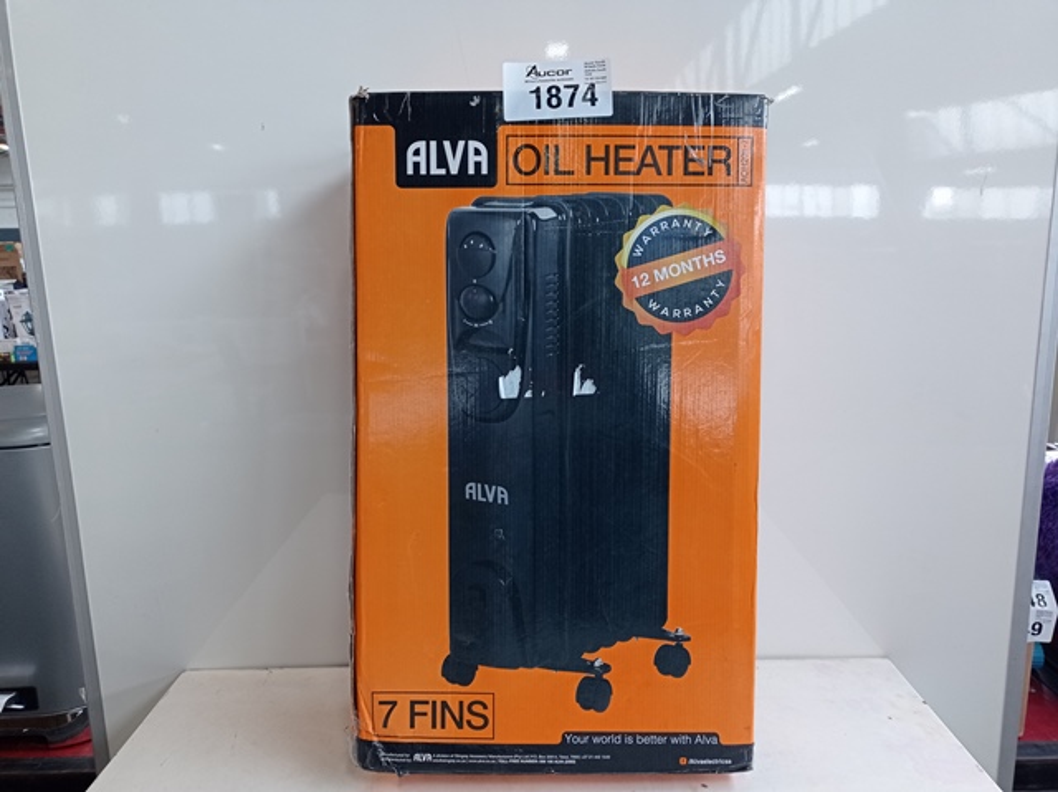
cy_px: 396
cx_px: 529
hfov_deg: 63.5
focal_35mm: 28
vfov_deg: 49.7
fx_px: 855
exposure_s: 1/50
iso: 150
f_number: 1.79
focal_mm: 4.7
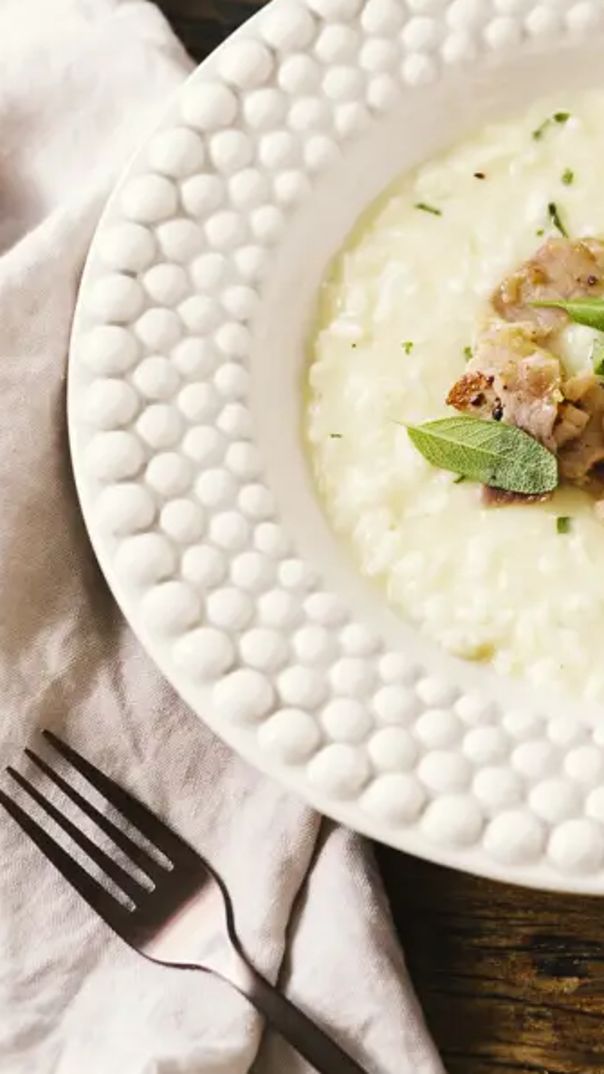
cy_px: 262
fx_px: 3191
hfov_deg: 10.6
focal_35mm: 112
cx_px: 705
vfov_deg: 19.0
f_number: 3.2
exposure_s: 1/15
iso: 640
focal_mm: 50
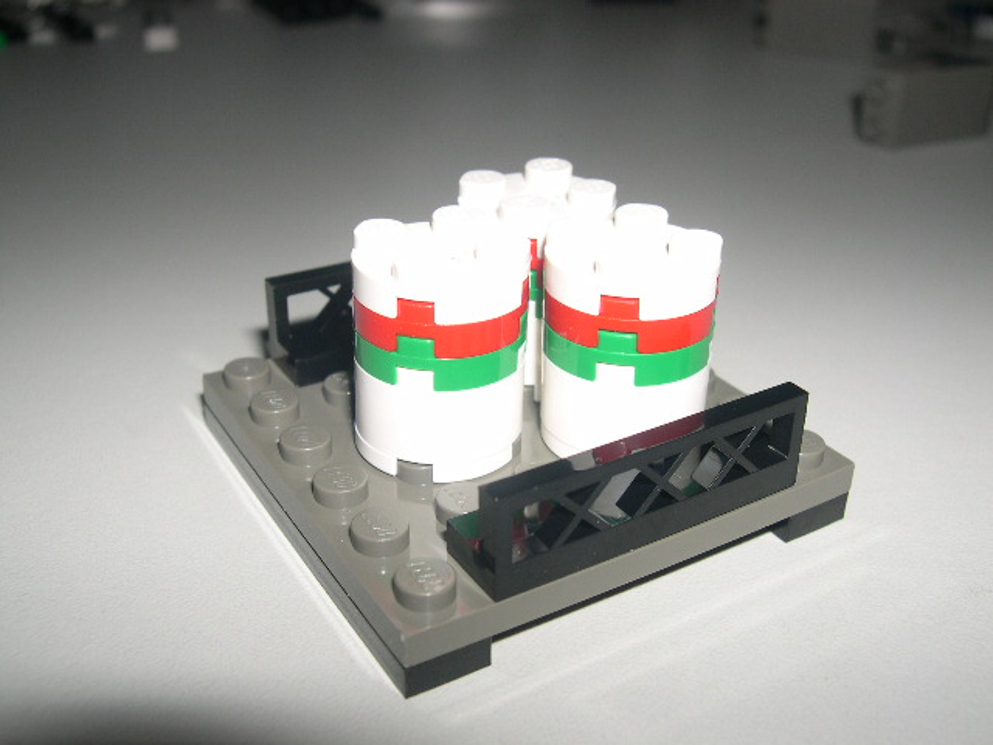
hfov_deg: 49.0
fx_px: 1090
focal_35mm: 38
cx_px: 496
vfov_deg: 37.7
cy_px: 372
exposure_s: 1/60
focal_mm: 8
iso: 100
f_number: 7.6
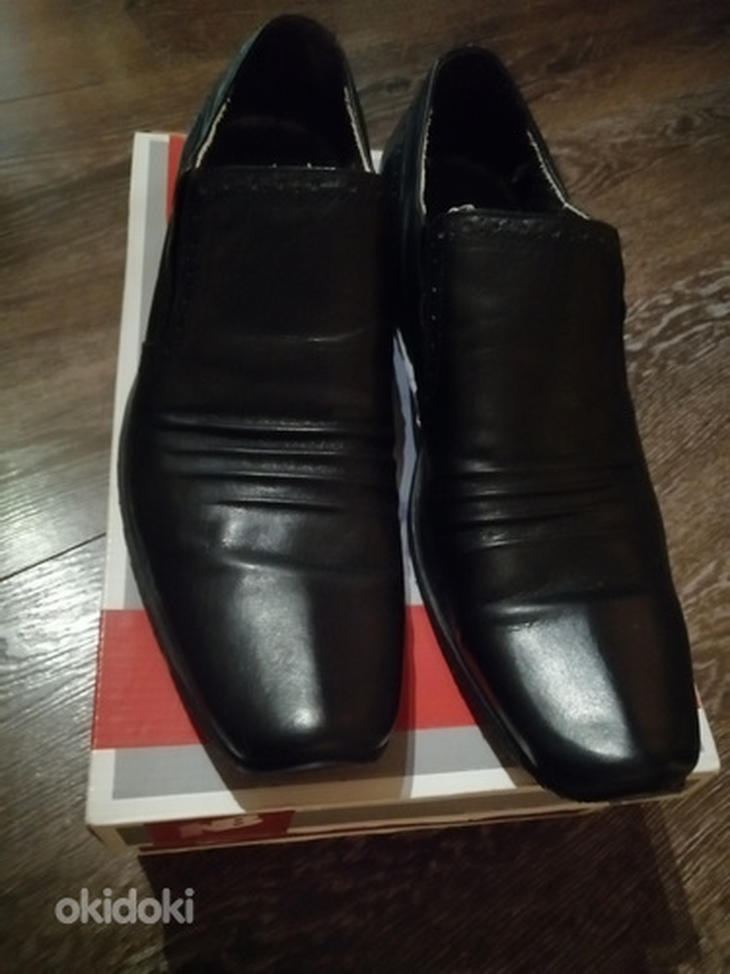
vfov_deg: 65.3
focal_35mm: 27
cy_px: 487
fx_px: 759
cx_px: 365
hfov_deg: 51.4
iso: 2000
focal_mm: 3.88
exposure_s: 1/12.5
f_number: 1.8
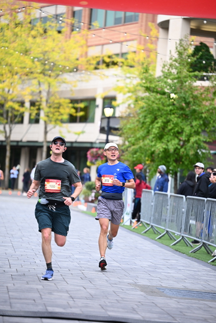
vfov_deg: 15.8
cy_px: 162
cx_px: 108
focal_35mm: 130
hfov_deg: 10.6
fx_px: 1169
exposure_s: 1/1600
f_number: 2.8
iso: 1000
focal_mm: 130
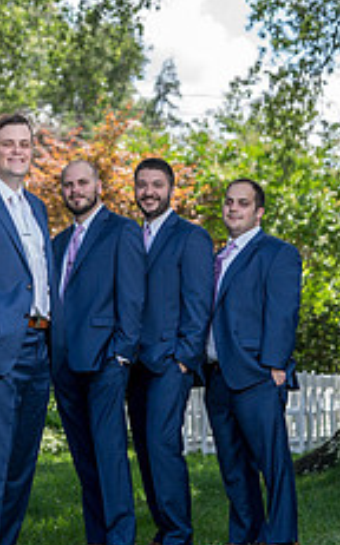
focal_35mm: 139
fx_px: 2065
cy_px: 106
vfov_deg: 15.0
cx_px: 7
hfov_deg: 9.4
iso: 100
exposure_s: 1/200
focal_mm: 70
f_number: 4
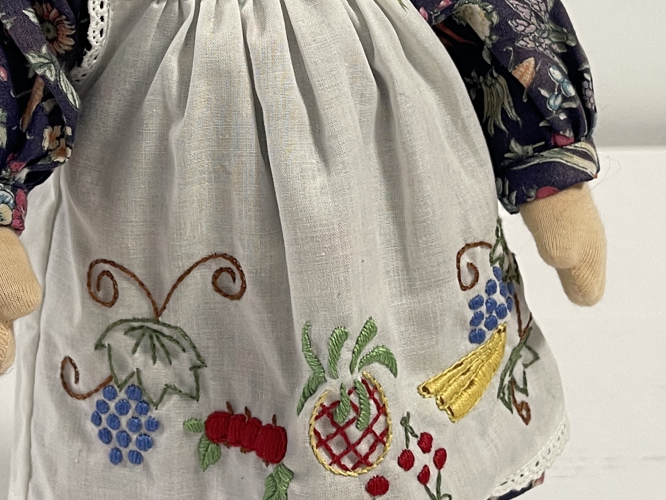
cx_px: 254
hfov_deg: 25.6
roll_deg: -1.0
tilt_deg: -15.5
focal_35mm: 76
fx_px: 1462
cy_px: 93
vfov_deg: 19.2
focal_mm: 5.1
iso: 100
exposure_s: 1/50
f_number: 1.6
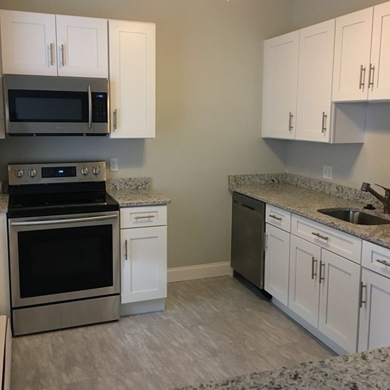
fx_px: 446
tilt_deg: -7.8
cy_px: 179
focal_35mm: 35
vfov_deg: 47.2
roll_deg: +0.2
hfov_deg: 47.2
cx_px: 192
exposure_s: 1/30
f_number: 2.2
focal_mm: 4.15
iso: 125
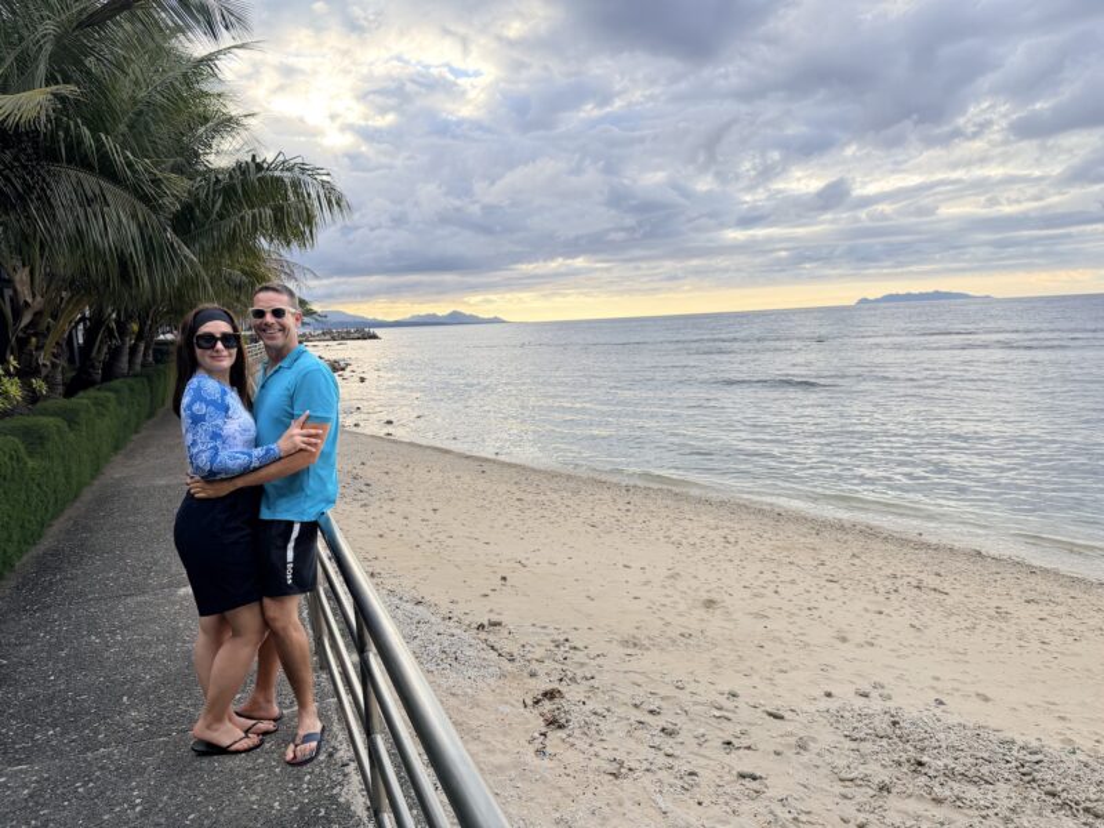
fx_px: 765
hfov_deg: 71.6
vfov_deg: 56.8
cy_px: 414
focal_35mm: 24
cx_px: 552
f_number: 1.78
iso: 100
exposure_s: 1/878
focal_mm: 6.76
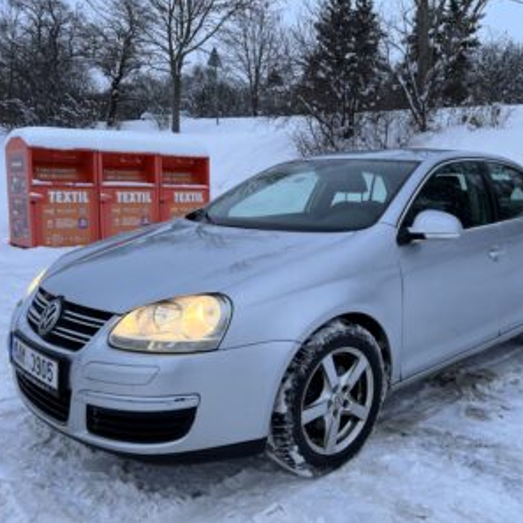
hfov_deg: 52.3
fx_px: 530
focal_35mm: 31
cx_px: 301
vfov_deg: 52.5
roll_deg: -1.3
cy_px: 261
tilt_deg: -7.5
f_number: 1.5
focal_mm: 5.7
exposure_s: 1/100
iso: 64
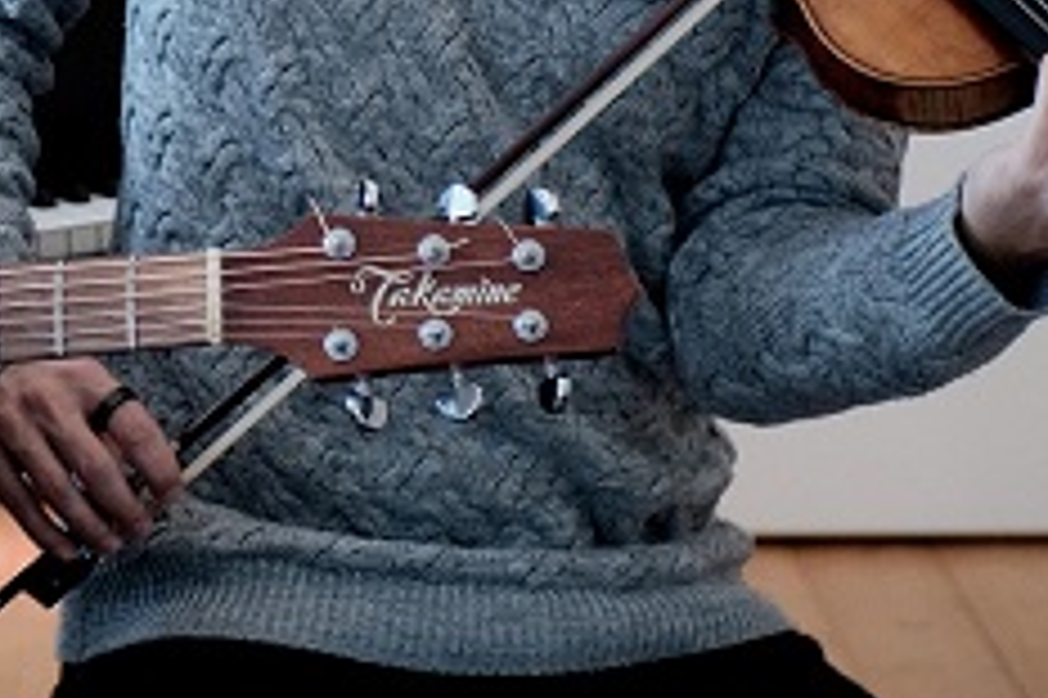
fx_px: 4771
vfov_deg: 8.3
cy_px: -99
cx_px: -162
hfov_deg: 12.3
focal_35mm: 164
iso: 3200
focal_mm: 35
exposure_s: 1/125
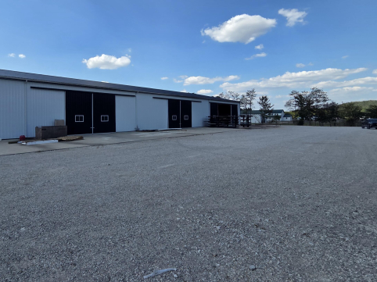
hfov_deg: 84.8
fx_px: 196
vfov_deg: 71.1
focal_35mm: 18
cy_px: 120
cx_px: 126
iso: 50
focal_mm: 2.2
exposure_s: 1/2099
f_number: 2.2
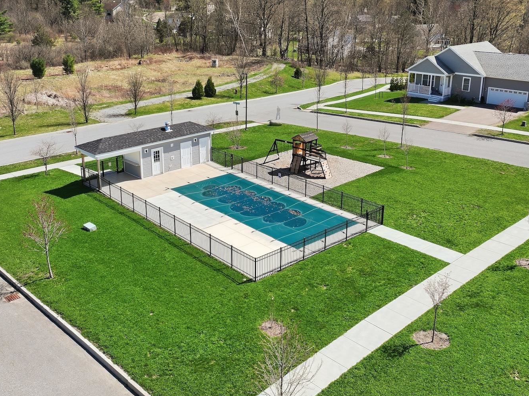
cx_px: 248
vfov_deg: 39.4
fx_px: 550
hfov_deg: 51.3
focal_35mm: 36
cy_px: 156
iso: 140
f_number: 2.8
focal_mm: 12.3
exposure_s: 1/1600
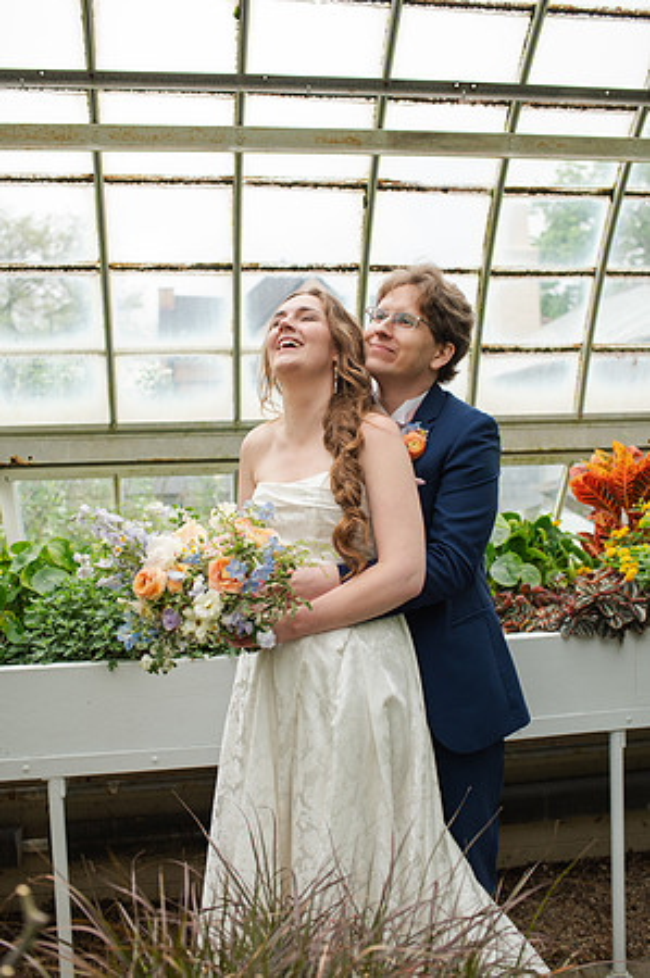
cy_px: 489
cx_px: 325
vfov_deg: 54.5
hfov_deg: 37.8
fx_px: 950
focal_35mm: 35
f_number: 3.2
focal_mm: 35
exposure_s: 1/320
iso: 100
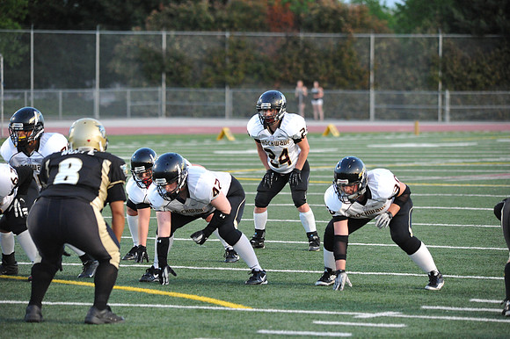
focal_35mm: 270
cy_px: 170
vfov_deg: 5.1
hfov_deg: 7.6
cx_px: 255
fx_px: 3823
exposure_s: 1/1000
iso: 10000
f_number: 5.6
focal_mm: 270
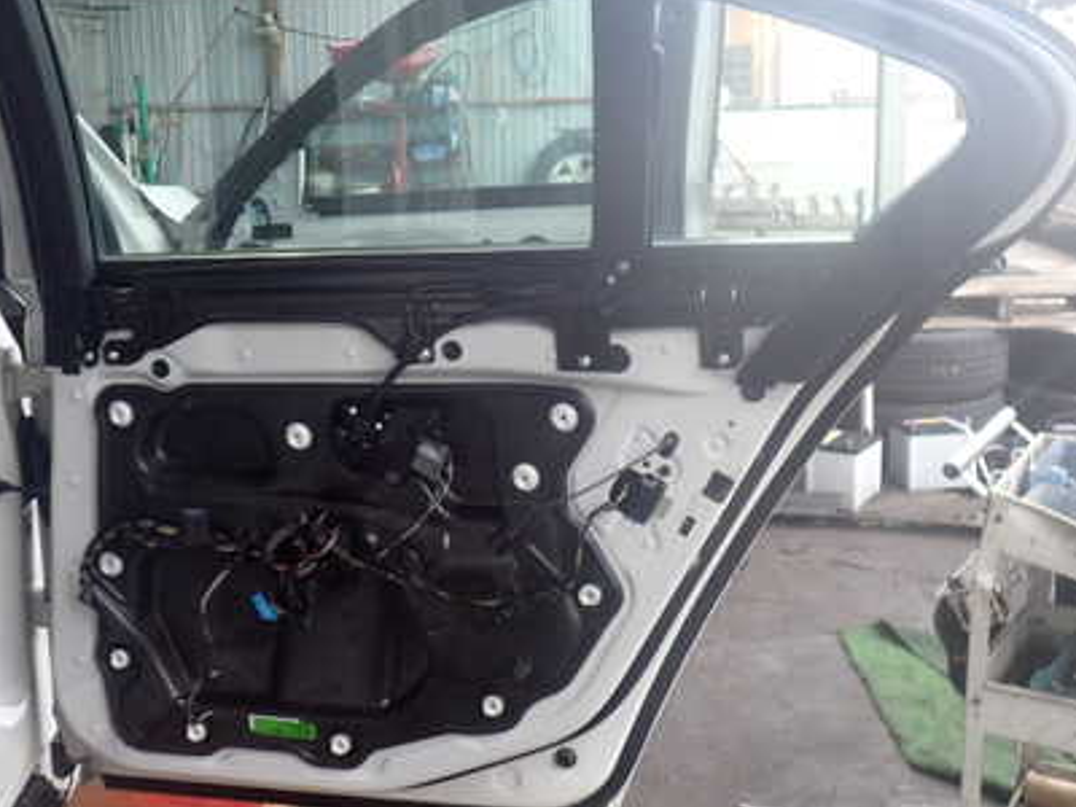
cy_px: 315
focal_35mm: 45
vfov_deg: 32.1
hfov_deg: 42.1
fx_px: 1399
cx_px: 525
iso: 200
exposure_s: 1/100
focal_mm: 5.4
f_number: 2.3
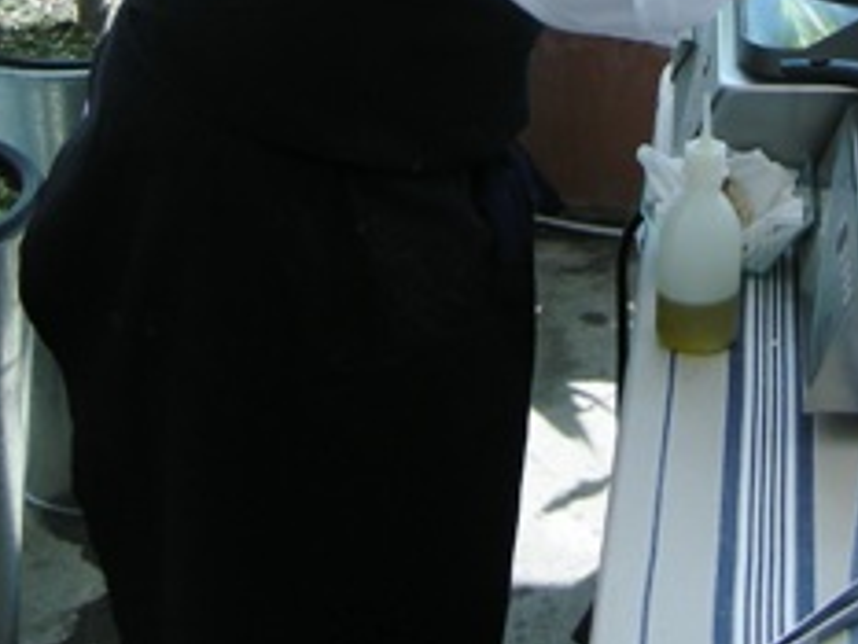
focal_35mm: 99
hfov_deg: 19.5
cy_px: -213
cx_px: 766
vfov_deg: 14.3
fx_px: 2455
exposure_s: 1/300
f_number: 2.7
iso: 64
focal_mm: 7.5
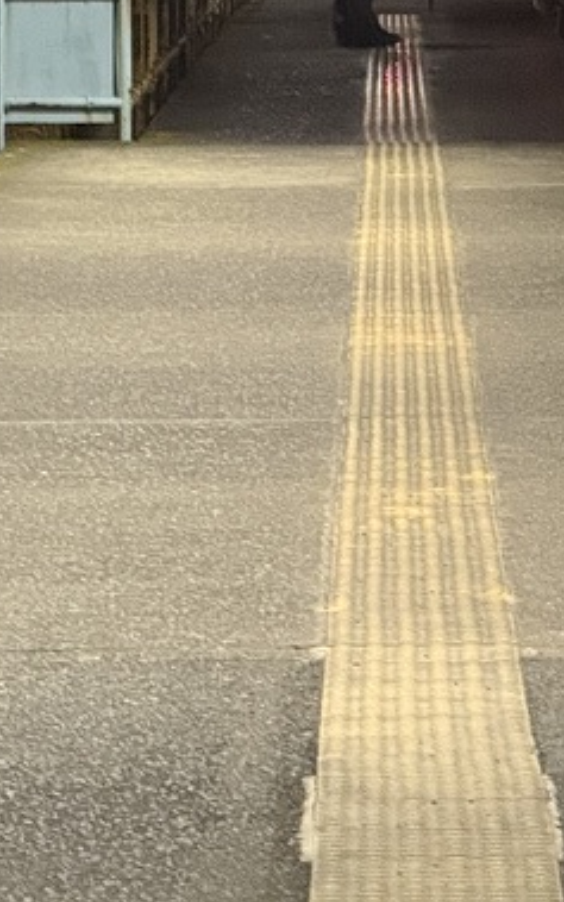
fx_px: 8457
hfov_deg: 3.8
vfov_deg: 6.1
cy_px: -2
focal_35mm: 344
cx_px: 1183
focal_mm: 15.66
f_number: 2.8
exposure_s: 1/40
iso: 1250
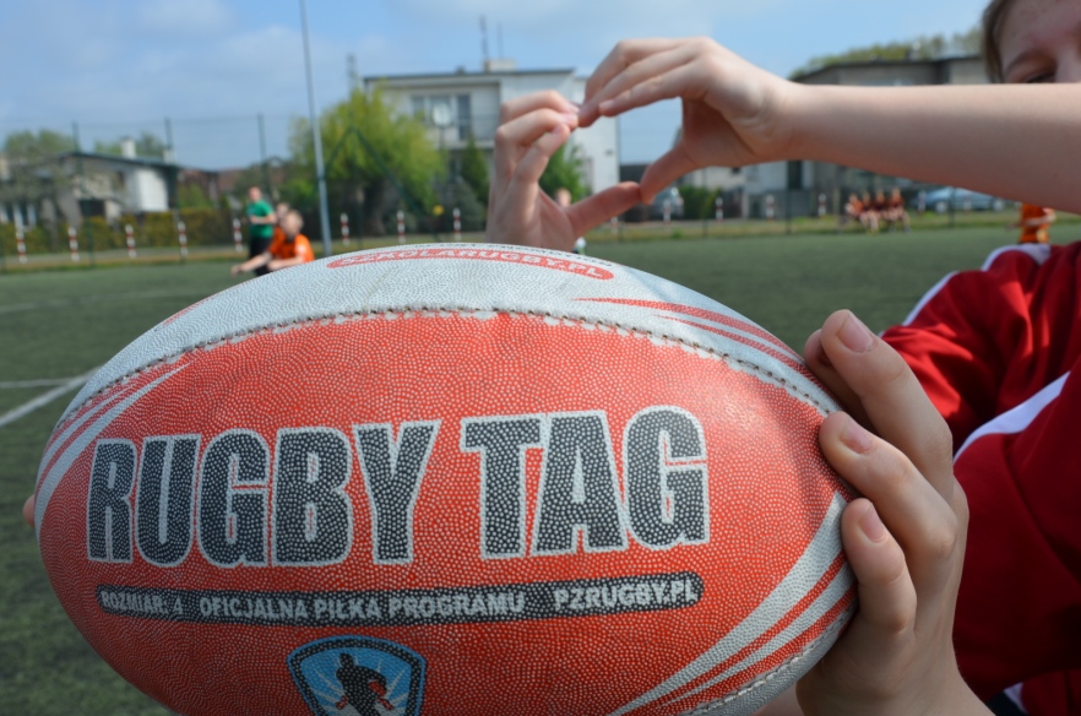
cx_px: 503
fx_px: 1096
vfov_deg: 36.1
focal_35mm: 37
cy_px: 405
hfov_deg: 52.5
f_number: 8
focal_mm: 21
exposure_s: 1/250
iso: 100
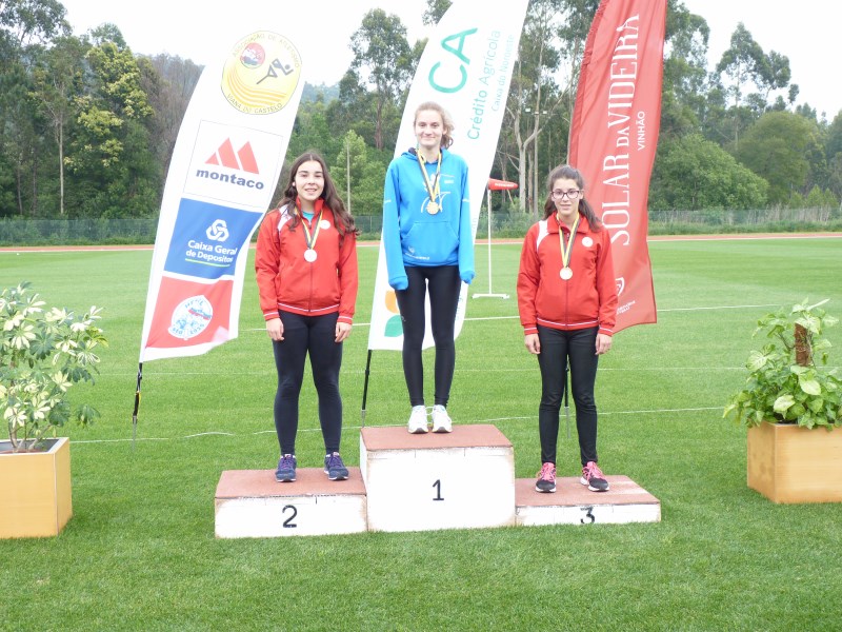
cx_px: 421
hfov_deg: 38.9
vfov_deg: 29.7
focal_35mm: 49
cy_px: 316
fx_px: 1192
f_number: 3.2
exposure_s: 1/100
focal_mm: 8.7
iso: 80
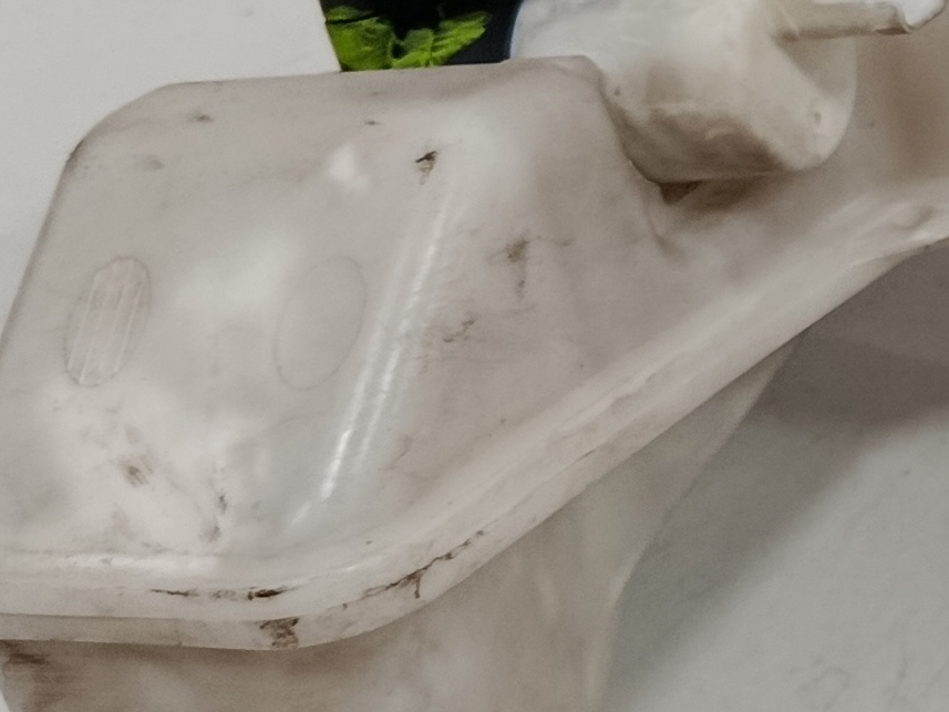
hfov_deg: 14.8
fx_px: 3071
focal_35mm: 112
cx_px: 1819
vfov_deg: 13.0
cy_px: -7
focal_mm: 5.24
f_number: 1.7
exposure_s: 1/100
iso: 825
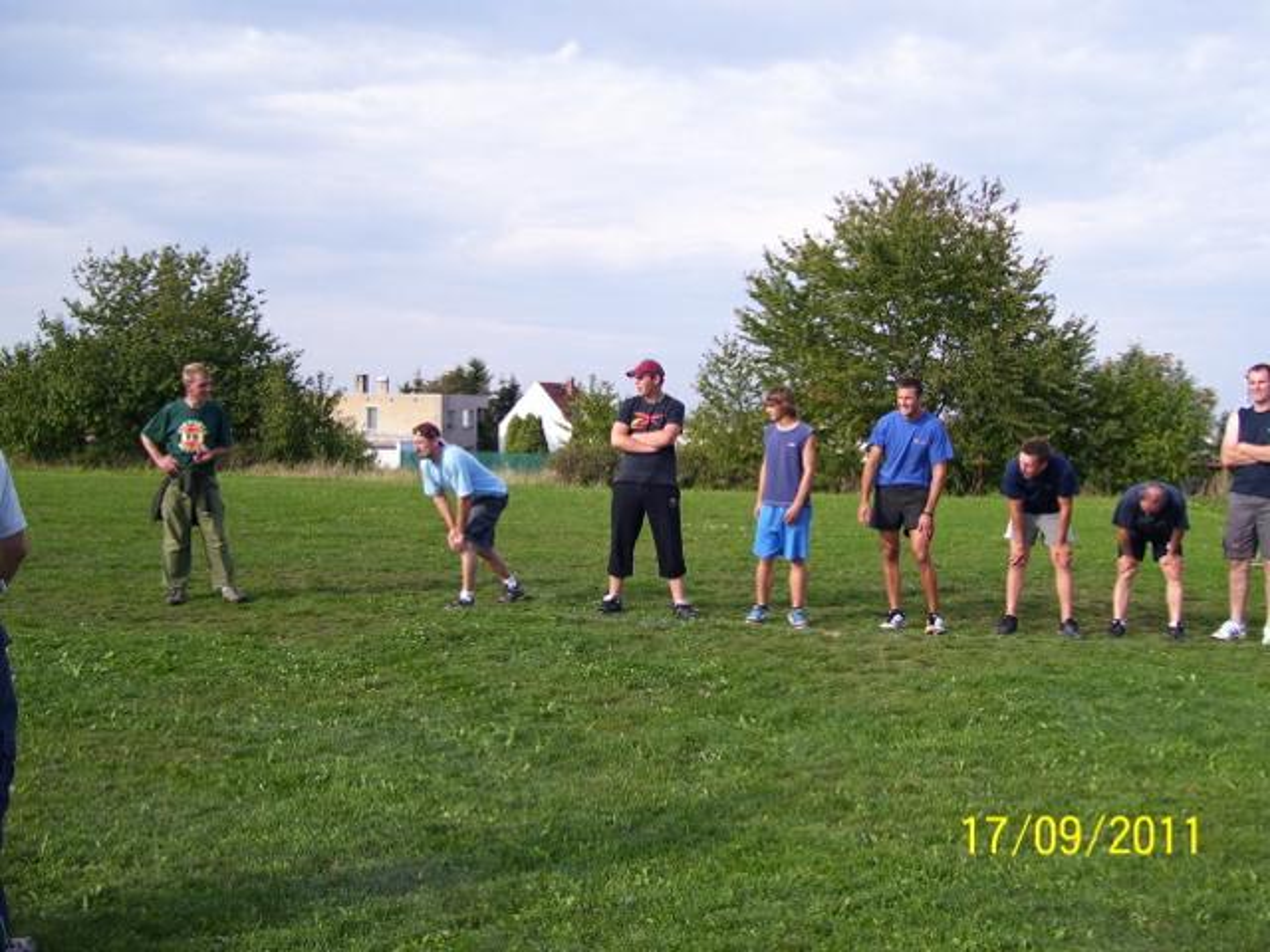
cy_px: 476
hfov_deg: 50.1
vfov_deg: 38.7
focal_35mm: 37
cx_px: 635
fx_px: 1357
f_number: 2.7
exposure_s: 1/750
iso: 80
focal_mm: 6
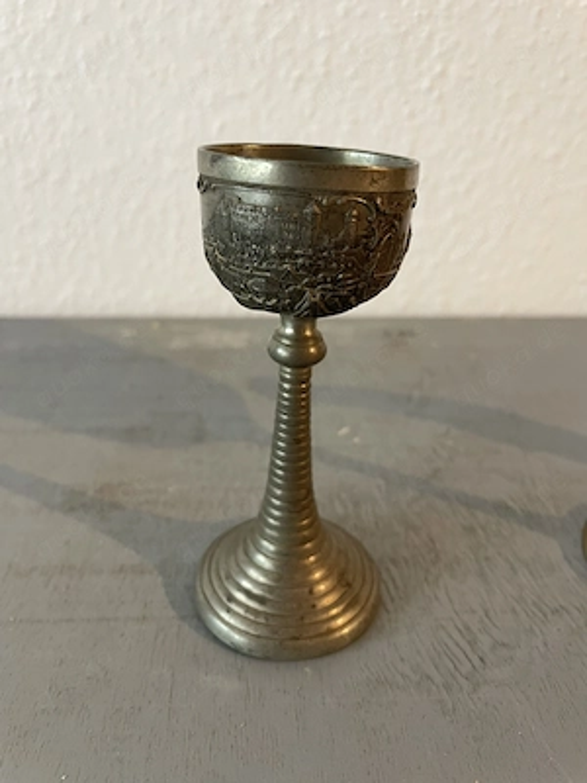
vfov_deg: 67.3
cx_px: 294
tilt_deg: -29.9
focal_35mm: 26
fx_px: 588
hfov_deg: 53.1
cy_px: 392
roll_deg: -0.1
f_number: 1.6
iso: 160
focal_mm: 4.2
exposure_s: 1/50
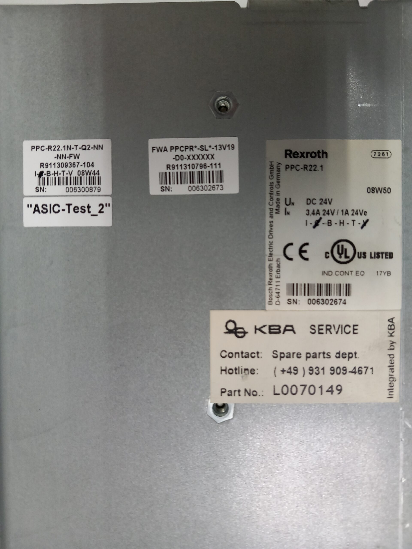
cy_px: 274
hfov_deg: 51.4
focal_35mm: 27
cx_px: 206
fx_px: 428
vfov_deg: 65.3
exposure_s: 1/50
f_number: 1.8
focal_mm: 4
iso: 125
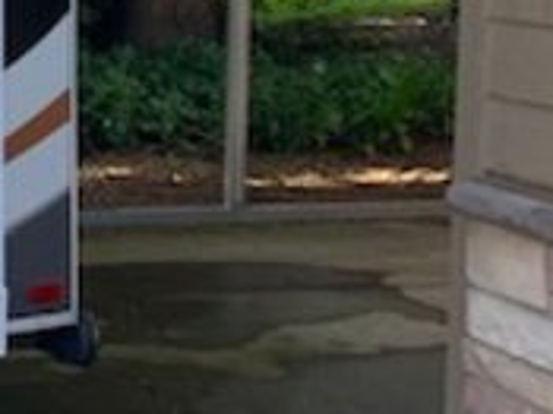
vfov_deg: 12.4
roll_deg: +0.3
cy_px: 73
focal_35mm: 119
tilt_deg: -4.1
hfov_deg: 13.8
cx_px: -581
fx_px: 1900
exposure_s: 1/254
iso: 25
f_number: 1.8
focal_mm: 4.25
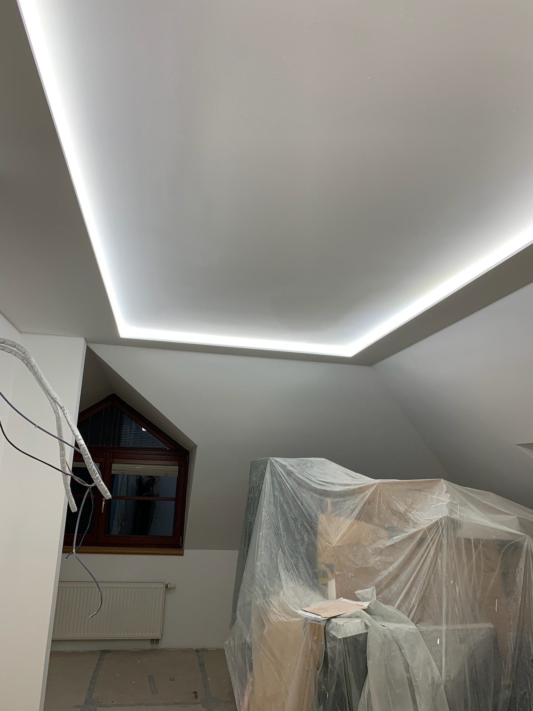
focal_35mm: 26
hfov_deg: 53.1
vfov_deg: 67.3
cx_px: 266
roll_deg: -1.4
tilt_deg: +12.2
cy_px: 356
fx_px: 534
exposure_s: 1/98
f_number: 1.8
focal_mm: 4.25
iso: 64
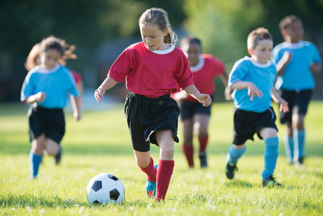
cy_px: 108
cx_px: 162
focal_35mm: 201
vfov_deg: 6.8
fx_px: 1804
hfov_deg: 10.2
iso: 400
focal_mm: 200
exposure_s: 1/3200
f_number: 2
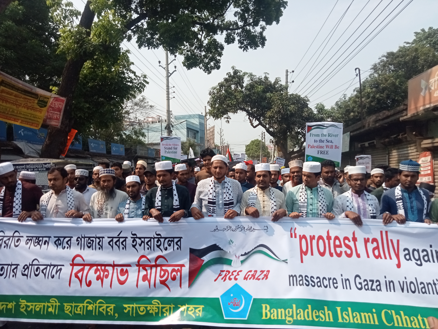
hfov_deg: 63.4
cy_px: 164
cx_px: 219
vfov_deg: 49.7
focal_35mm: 28
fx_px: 354
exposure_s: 1/1081
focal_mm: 3.46
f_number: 2.2
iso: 104
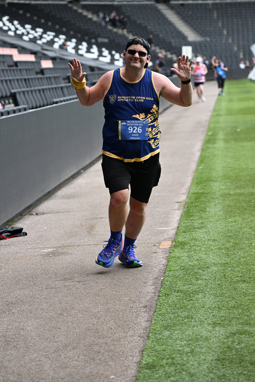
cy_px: 191
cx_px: 128
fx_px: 1222
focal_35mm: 115
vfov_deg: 17.8
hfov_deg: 11.9
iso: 1800
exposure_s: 1/1000
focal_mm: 115
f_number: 5
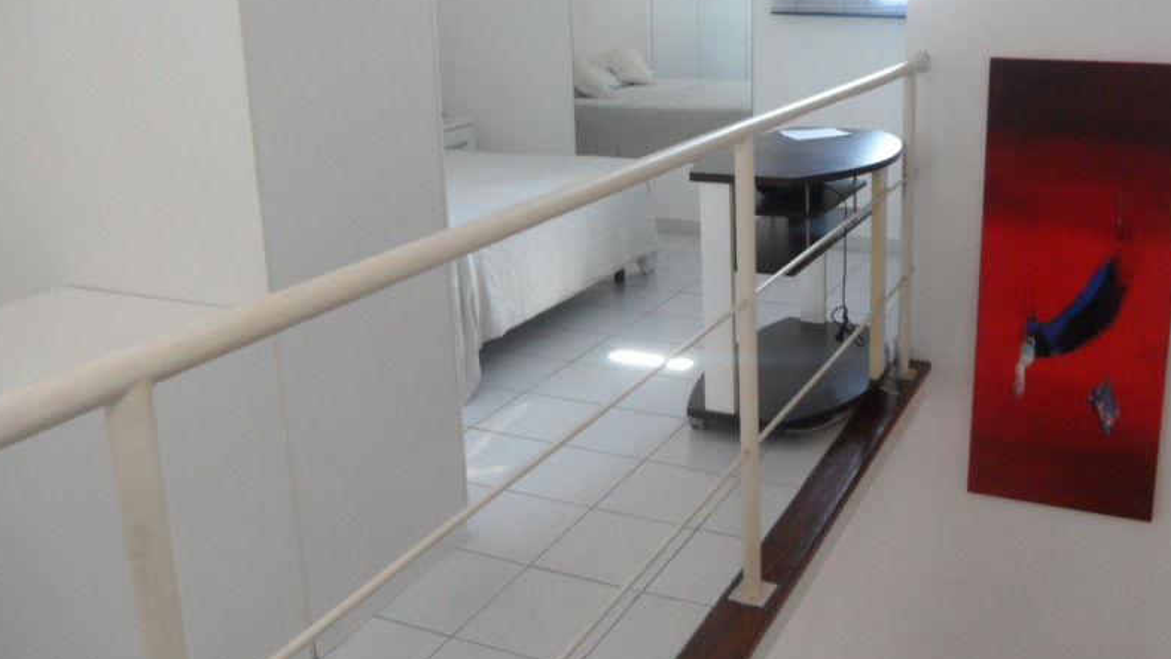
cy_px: 204
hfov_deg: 57.4
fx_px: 1056
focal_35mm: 34
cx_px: 717
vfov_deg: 34.3
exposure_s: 1/30
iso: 240
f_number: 2.9
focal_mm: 4.1
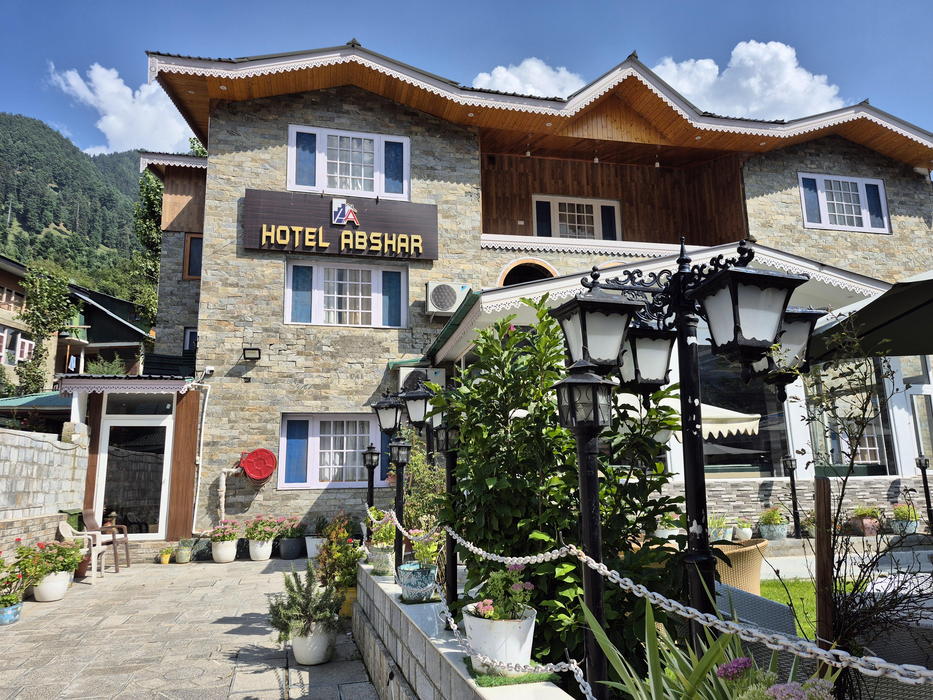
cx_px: 466
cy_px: 350
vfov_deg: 58.9
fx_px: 620
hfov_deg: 73.9
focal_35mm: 23
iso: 25
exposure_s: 1/1728
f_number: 1.8
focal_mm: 5.4
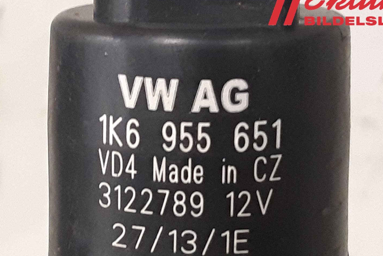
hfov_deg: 49.3
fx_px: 415
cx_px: 158
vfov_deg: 33.6
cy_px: 187
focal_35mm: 39
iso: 250
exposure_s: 1/50
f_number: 1.7
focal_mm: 3.93
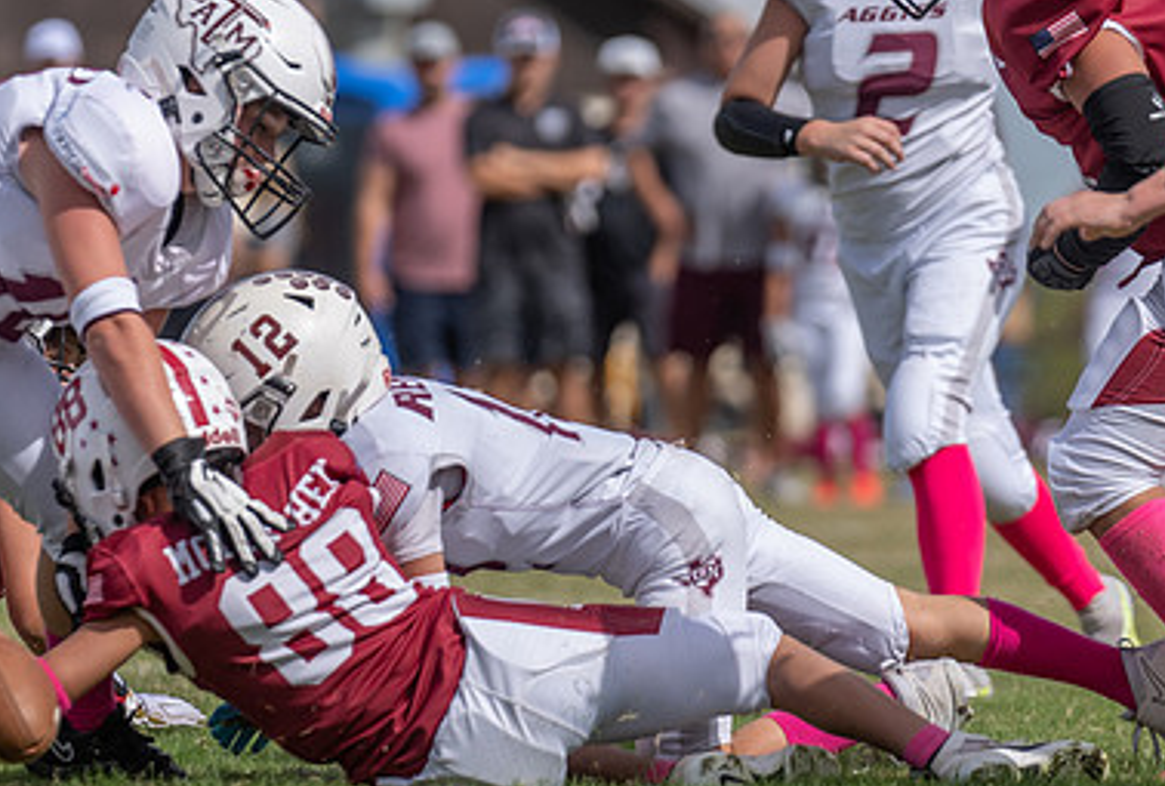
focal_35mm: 435
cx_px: 559
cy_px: 383
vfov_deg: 3.2
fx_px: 14128
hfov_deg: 4.7
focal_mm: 200
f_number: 3.2
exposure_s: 1/2000
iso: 100
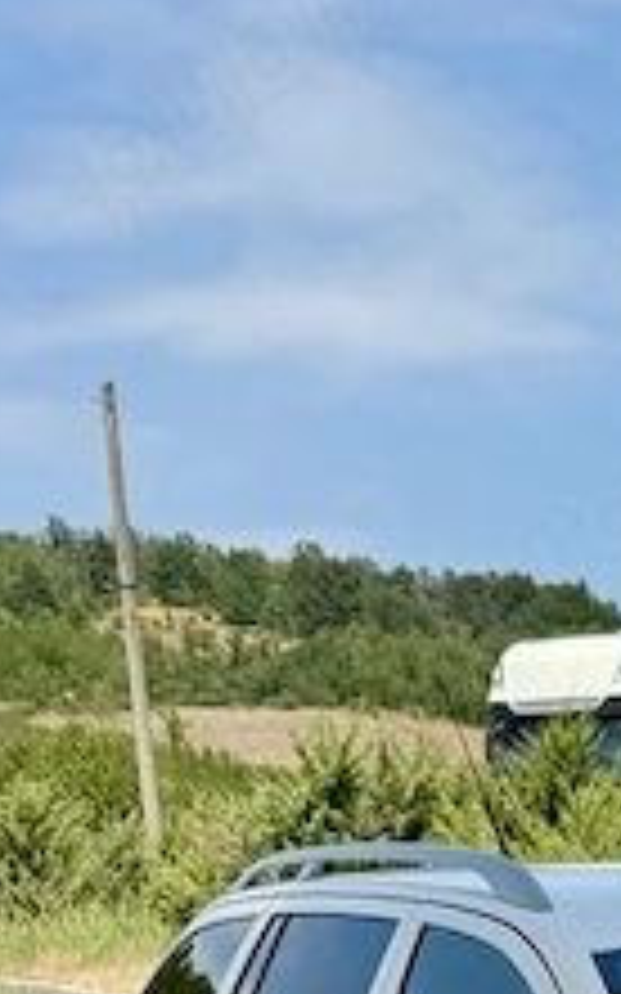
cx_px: 1242
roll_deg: +0.9
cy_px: 1498
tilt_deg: -12.8
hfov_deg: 12.5
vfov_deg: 19.6
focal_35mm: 92
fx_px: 2493
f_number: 1.78
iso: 80
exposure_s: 1/3953
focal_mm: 6.76
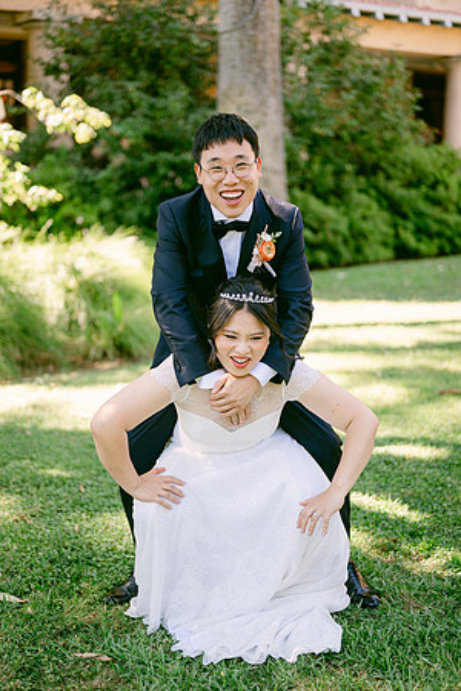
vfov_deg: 39.6
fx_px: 960
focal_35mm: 50
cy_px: 346
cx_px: 230
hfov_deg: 27.0
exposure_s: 1/400
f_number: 1.8
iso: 80
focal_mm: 50
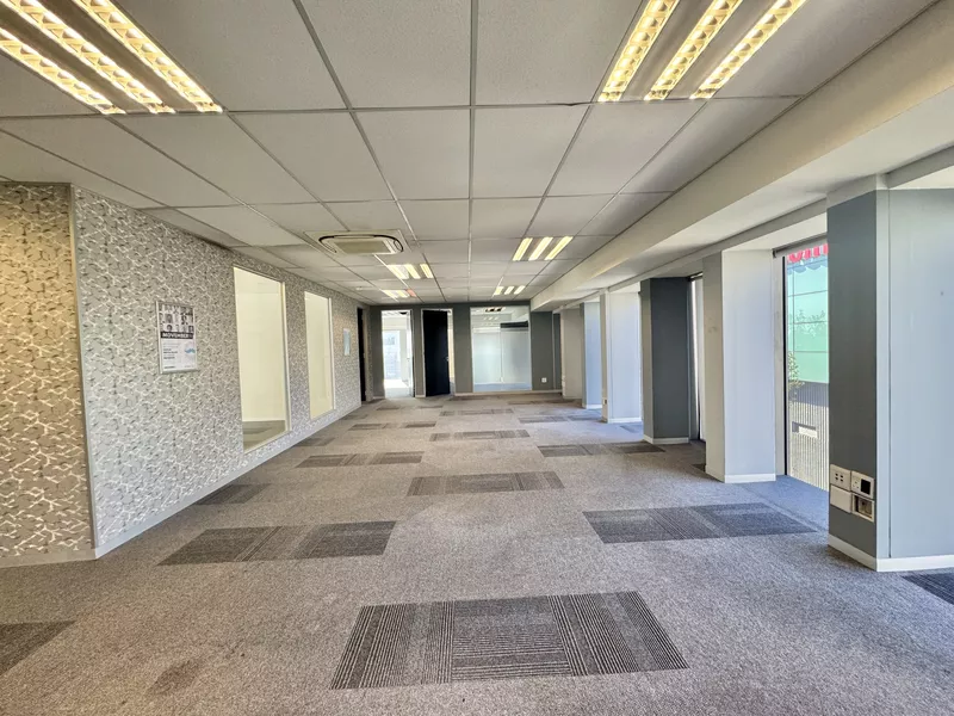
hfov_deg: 102.1
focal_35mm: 14
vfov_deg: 85.7
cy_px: 358
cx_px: 477
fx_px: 386
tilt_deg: -1.6
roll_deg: +1.9
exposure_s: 1/100
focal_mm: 2.22
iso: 160
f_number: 2.2
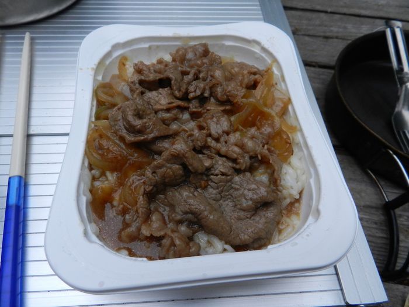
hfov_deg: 73.9
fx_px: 272
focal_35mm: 23
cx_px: 204
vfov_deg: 58.9
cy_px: 154
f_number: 3.4
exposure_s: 1/30
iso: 360
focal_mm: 4
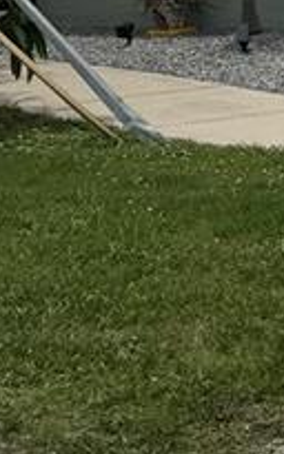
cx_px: 892
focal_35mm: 149
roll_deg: +1.1
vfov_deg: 13.8
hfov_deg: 7.6
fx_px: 1846
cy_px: -20
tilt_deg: -4.2
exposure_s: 1/10417
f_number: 1.78
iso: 80
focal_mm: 6.76
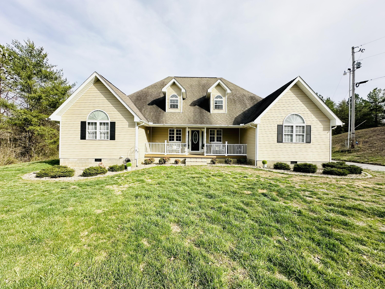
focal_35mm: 14
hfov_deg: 102.1
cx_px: 192
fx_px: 156
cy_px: 144
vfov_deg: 85.7
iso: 50
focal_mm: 2.22
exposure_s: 1/1553
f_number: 2.2
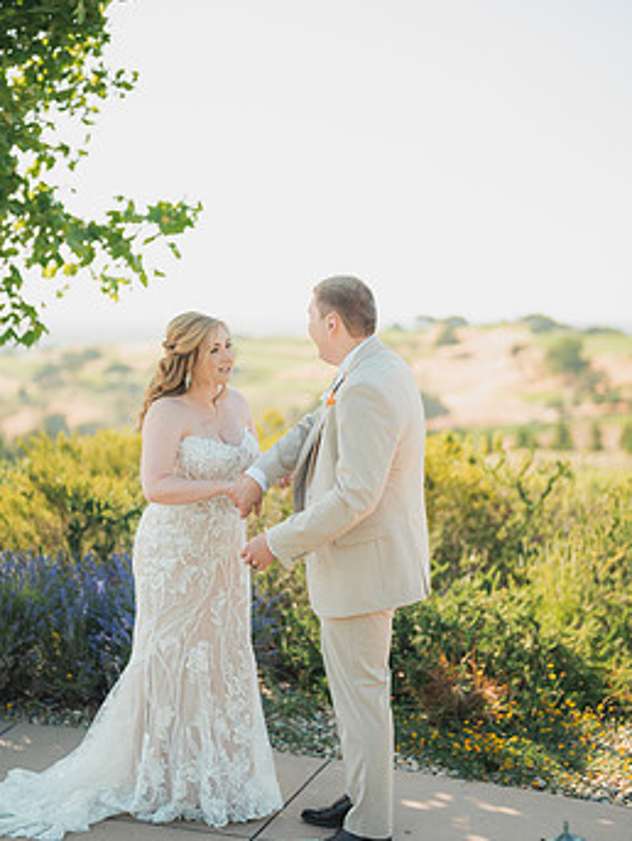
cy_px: 451
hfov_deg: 23.3
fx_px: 1531
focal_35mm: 63
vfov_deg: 30.7
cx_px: 299
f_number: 1.4
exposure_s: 1/1250
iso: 50
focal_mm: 50
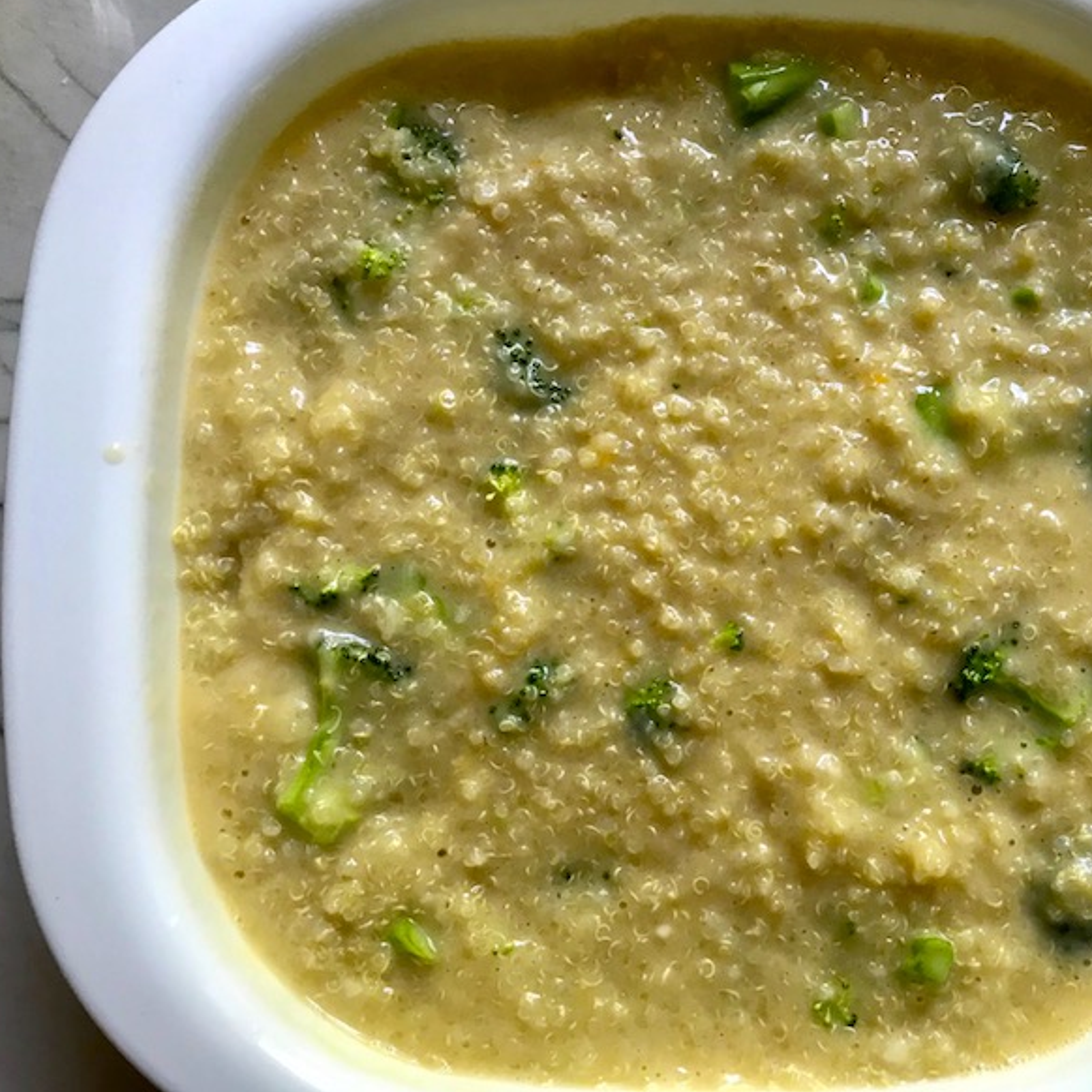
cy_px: 544
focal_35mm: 34
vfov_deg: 48.5
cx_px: 726
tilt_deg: -86.9
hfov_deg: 47.7
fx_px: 1213
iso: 40
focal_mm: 3.99
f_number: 1.8
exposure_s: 1/20
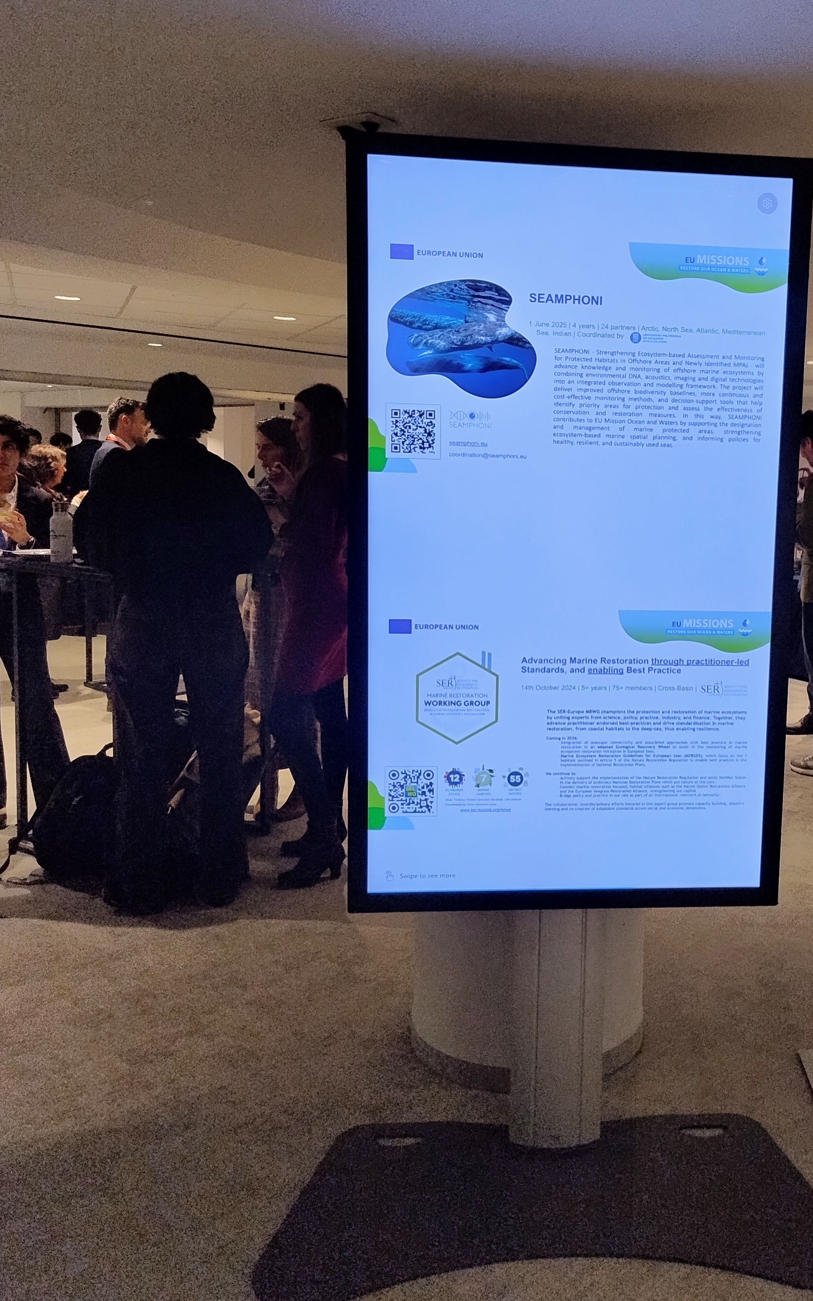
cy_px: 540
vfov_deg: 57.8
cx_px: 621
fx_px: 1170
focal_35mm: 33
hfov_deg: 37.3
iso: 341
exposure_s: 1/100
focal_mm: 5.56
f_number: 1.8
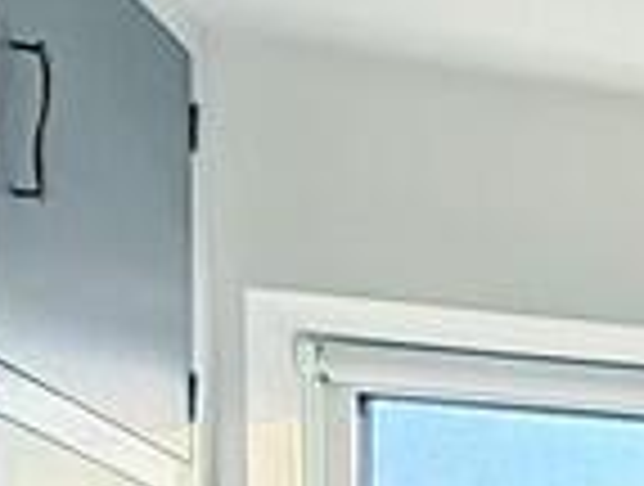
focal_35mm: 100
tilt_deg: -0.2
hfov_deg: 12.1
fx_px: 1865
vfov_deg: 13.1
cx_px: 1810
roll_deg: +0.1
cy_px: 927
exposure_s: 1/99
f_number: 2.2
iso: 250
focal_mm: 2.22
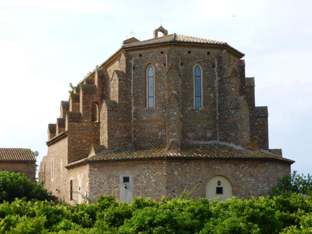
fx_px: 676
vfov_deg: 19.6
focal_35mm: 75
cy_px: 117
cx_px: 156
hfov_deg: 26.0
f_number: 4.4
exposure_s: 1/400
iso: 100
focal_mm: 13.3
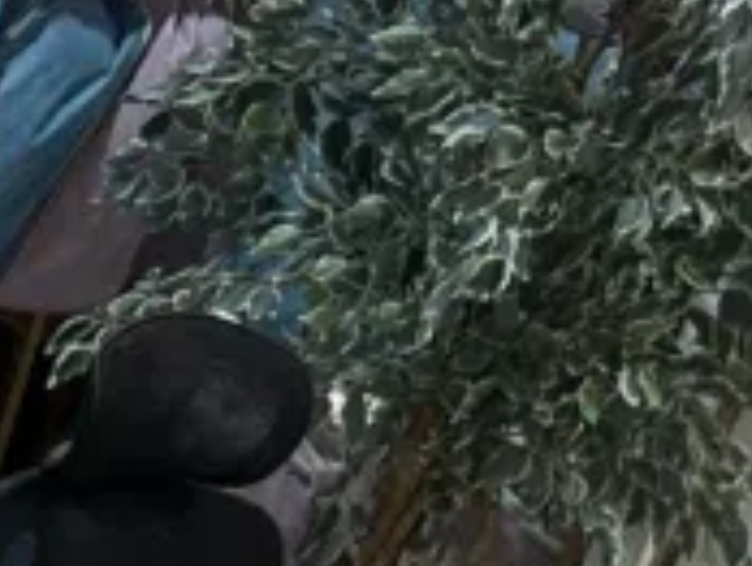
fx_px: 3328
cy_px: 1409
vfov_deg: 8.7
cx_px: -437
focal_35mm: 153
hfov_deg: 12.2
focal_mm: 5.7
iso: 64
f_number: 1.5
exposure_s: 1/100
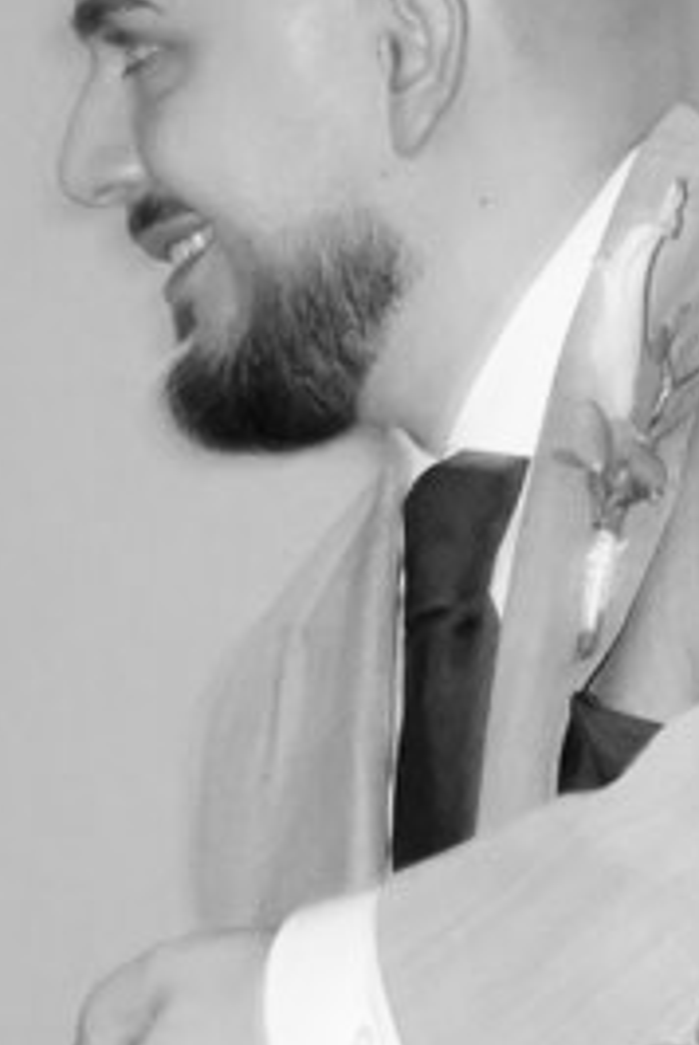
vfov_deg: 9.4
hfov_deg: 6.2
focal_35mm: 219
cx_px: 1304
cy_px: 491
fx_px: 6361
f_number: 4
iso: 6400
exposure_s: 1/160
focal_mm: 24
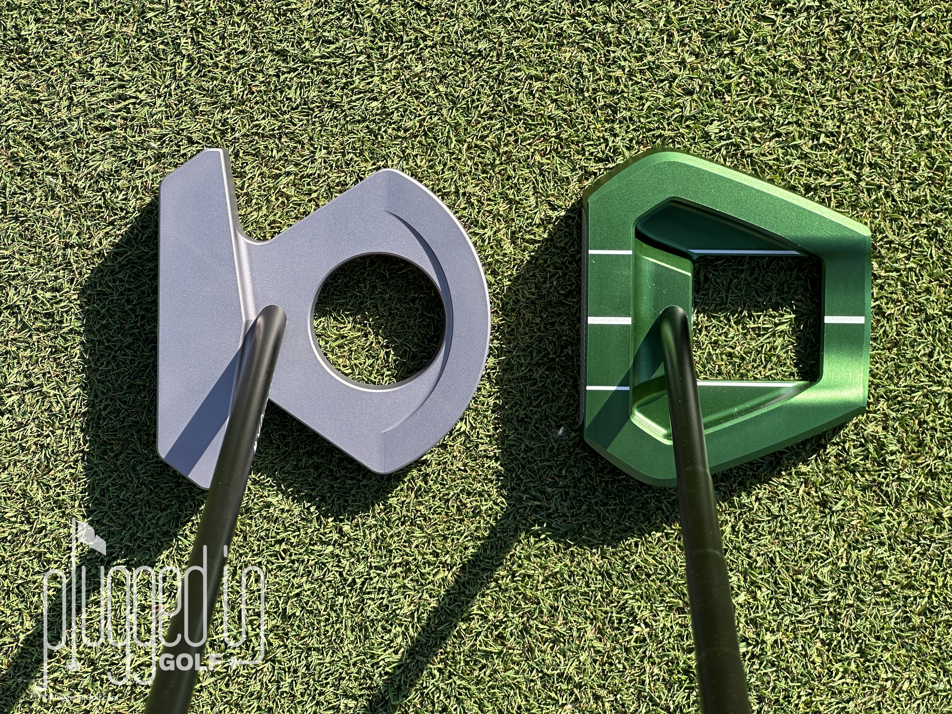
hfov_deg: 25.3
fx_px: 2118
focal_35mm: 77
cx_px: 476
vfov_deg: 19.1
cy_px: 357
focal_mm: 9
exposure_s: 1/244
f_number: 2.8
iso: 32
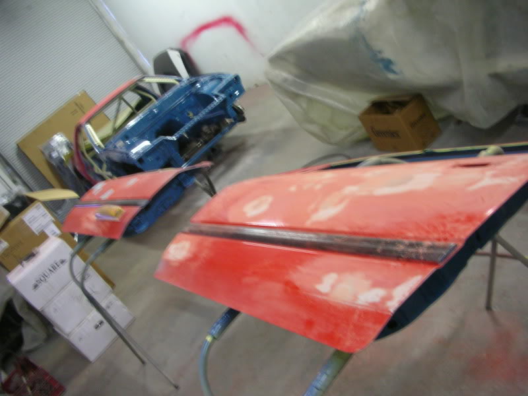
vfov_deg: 40.7
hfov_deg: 52.6
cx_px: 264
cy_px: 198
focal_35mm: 35
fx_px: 534
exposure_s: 1/4
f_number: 3
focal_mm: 5.8
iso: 152
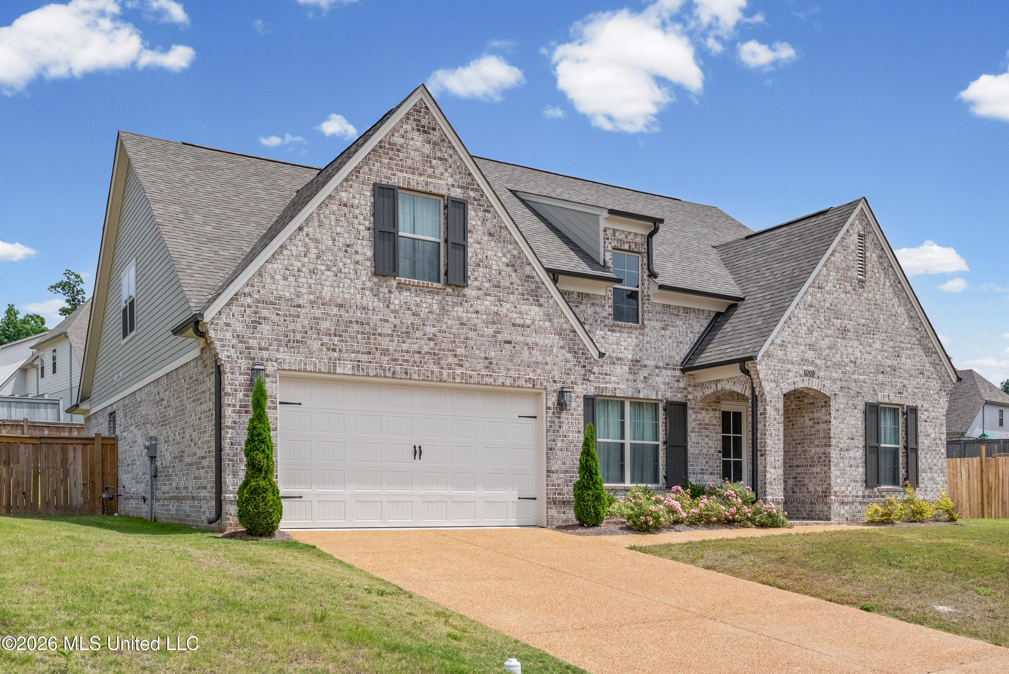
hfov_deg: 57.2
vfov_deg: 40.0
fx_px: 925
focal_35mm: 33
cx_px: 504
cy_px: 337
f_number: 9
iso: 800
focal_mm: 33
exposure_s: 1/2000
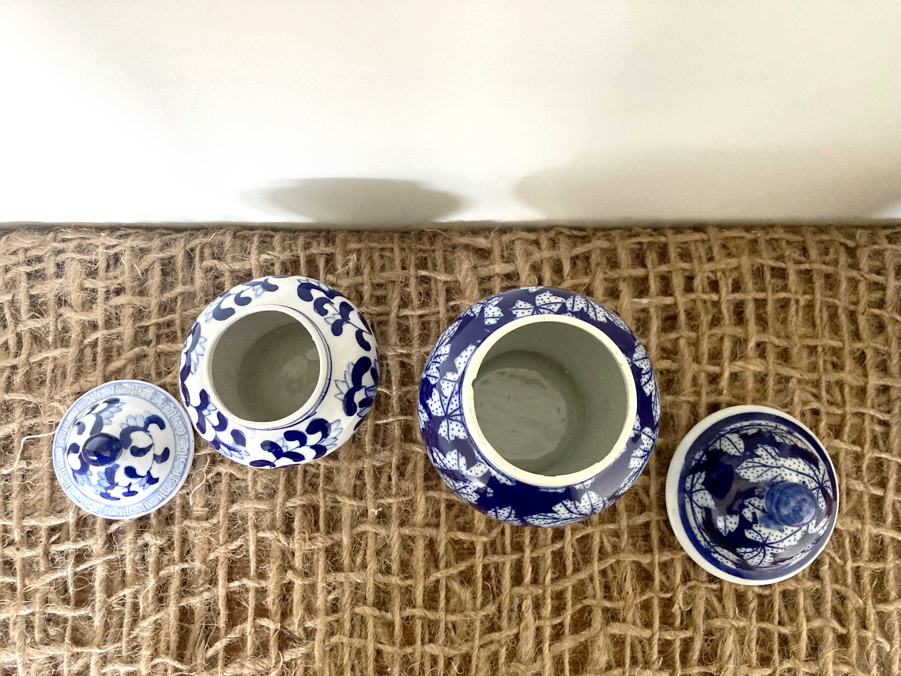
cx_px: 450
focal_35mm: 28
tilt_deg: -83.0
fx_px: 729
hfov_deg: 63.4
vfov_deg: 49.7
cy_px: 338
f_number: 1.8
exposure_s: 1/43
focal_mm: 3.99
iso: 320
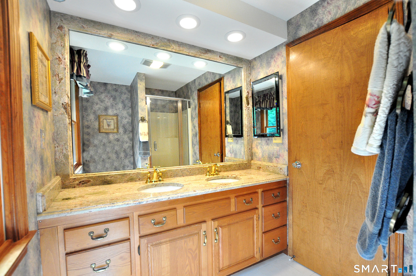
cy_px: 138
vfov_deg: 77.2
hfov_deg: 100.5
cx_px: 208
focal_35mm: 15
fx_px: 173
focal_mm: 10
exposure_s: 1/60
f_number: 4.5
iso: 1250
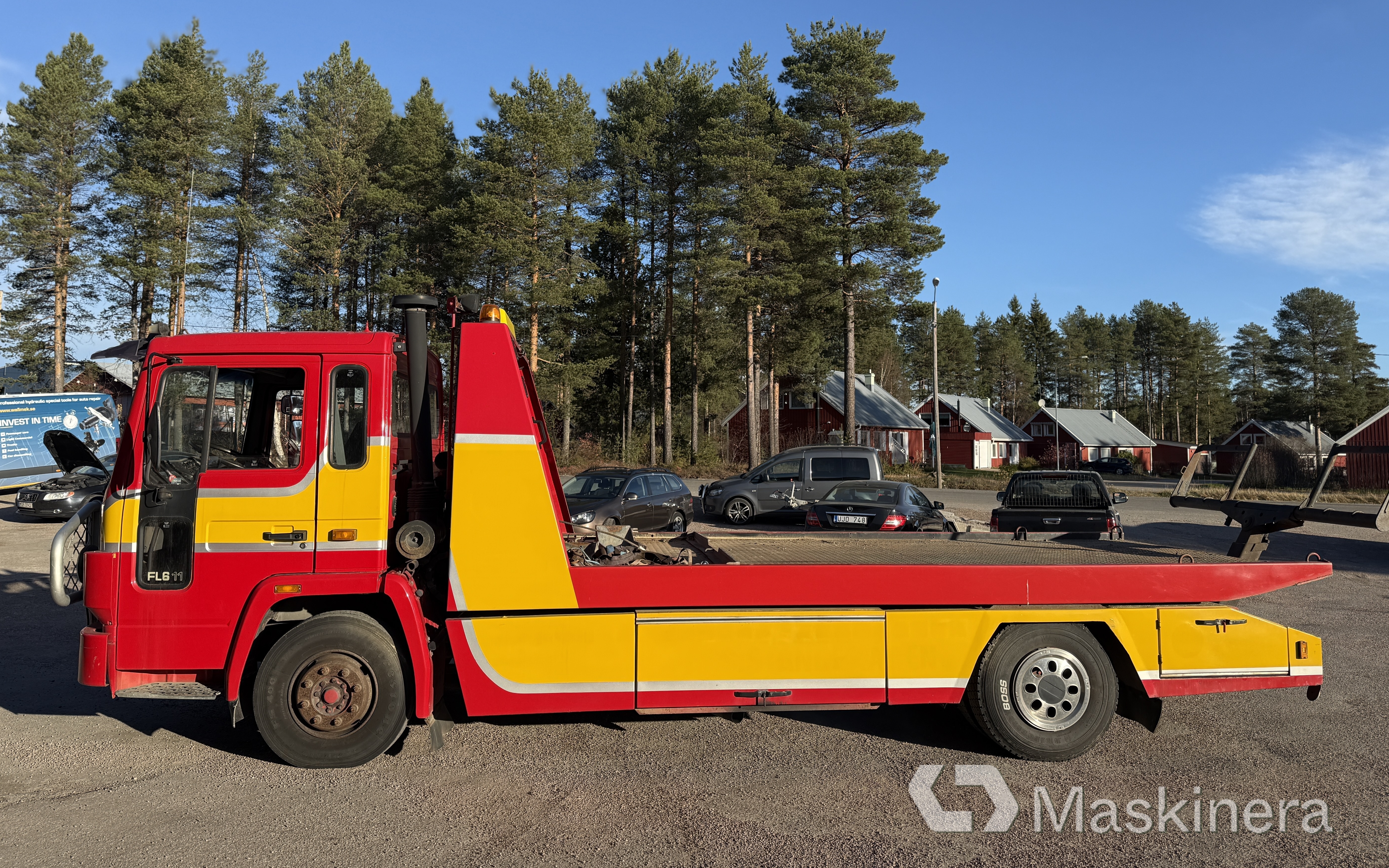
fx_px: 984
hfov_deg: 70.4
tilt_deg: +5.0
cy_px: 355
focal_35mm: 26
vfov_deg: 47.4
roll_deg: -0.5
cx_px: 696
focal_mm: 6.76
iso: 80
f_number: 1.78
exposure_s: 1/2907
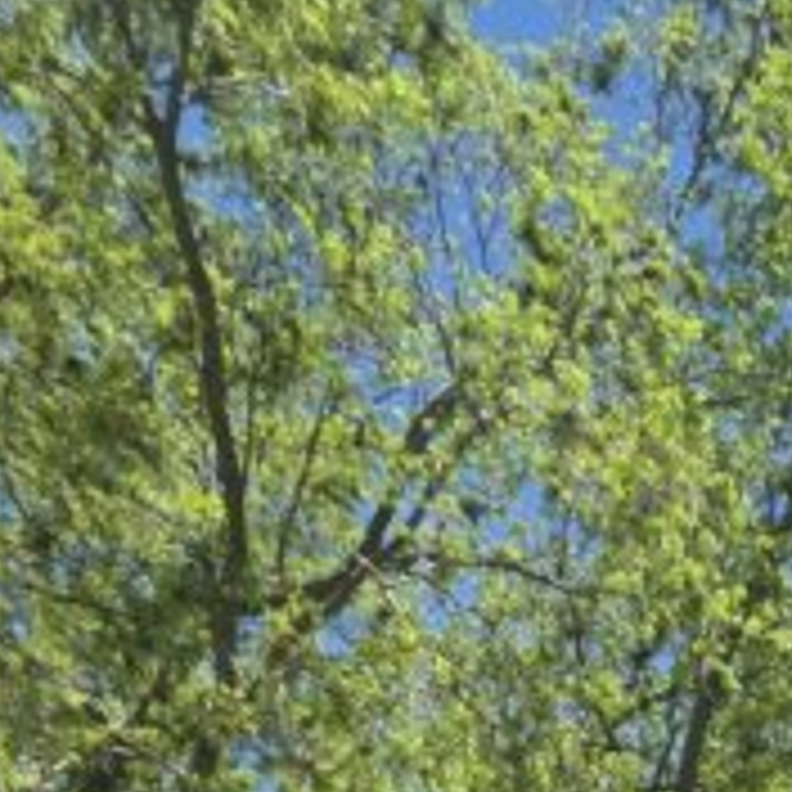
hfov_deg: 20.4
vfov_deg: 13.7
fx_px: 1734
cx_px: 1310
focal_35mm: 67
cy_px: 2070
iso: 40
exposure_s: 1/850
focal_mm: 2.2
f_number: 1.9
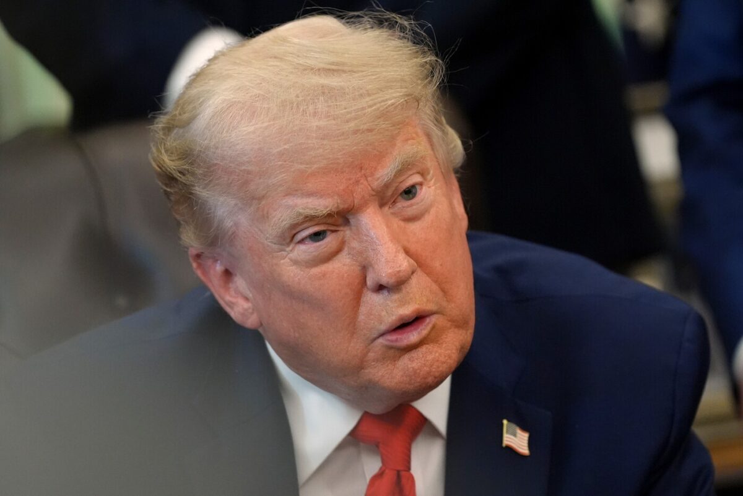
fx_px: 6196
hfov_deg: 6.9
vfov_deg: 4.6
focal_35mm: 300
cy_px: 248
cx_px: 372
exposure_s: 1/250
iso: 4000
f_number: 3.5
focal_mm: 200
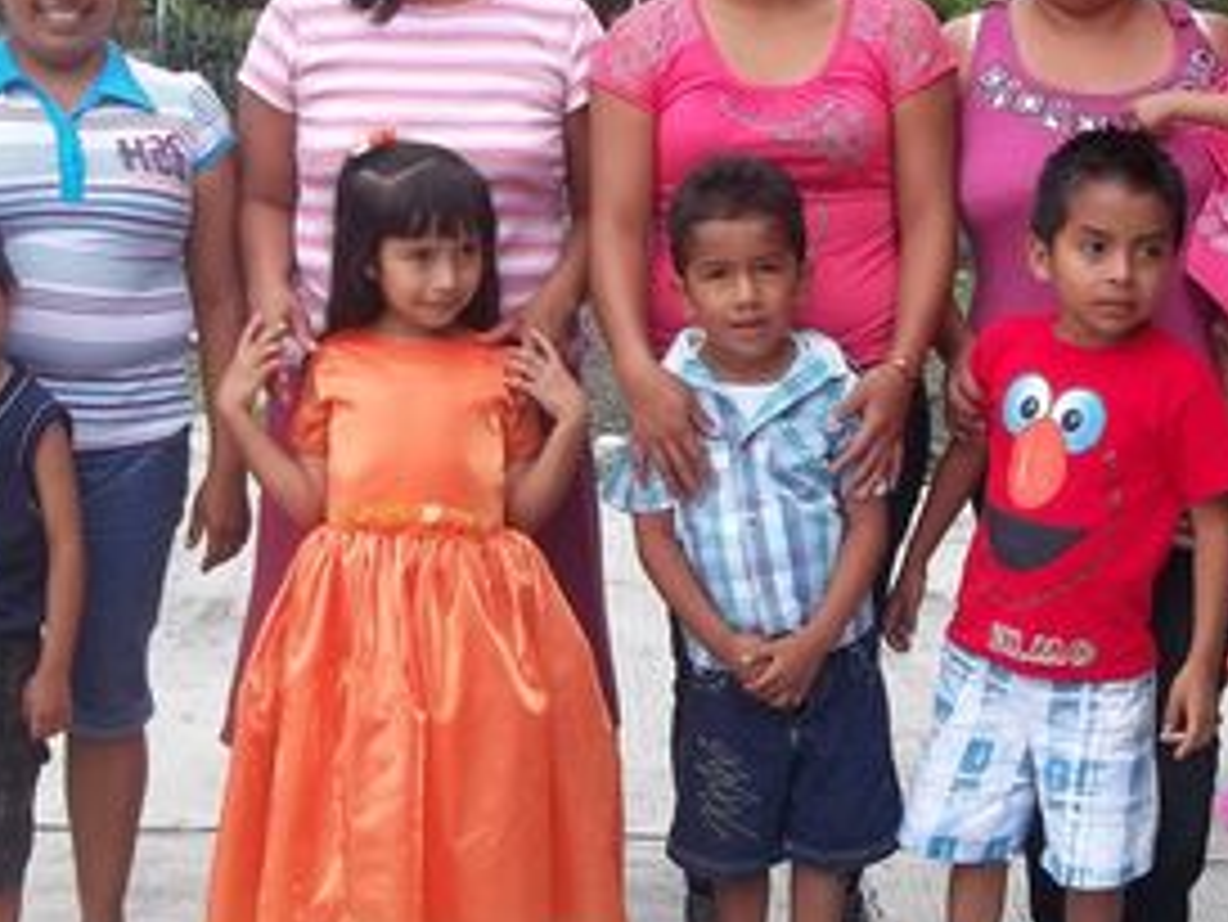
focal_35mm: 75
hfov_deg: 26.0
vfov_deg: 19.6
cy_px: 544
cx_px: 540
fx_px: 2662
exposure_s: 1/500
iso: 64
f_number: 2.9
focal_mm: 5.7
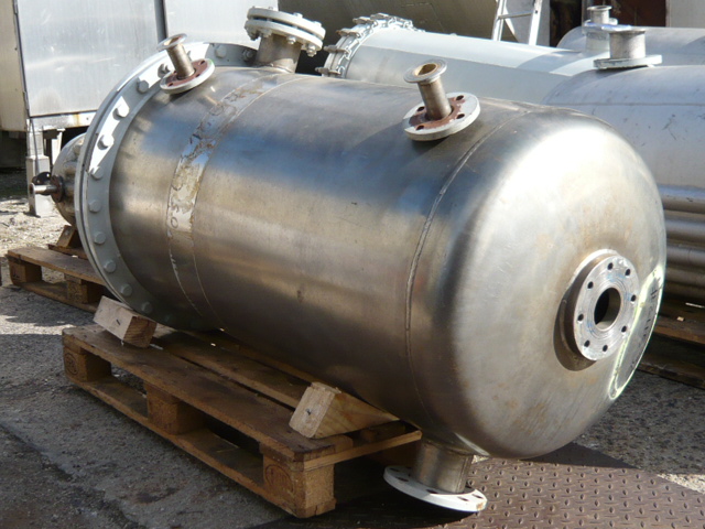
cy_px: 264
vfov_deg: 30.3
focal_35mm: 48
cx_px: 352
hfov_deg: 39.7
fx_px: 978
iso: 100
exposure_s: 1/640
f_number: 3
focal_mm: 5.2
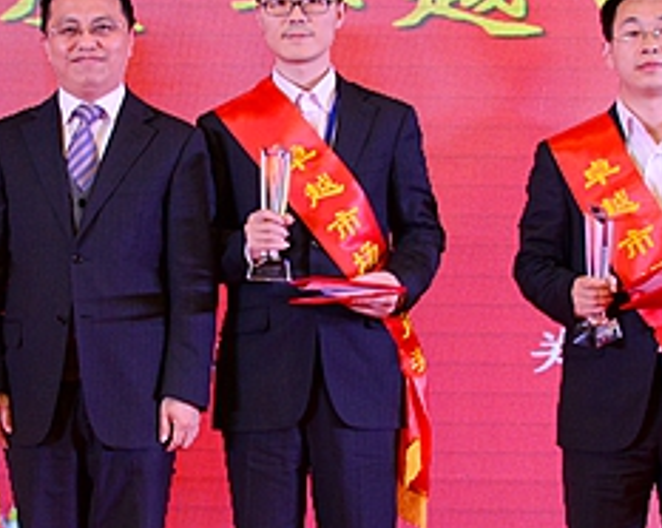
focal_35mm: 58
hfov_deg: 32.5
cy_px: 338
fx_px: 1135
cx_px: 330
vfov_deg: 26.1
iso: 2000
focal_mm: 24
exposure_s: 1/50
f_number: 6.3
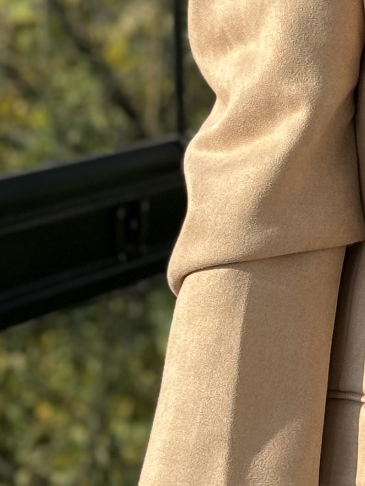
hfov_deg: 8.0
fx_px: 2557
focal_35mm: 182
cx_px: 590
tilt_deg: -20.0
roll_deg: +0.3
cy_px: 150
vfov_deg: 10.8
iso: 64
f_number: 1.78
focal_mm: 6.76
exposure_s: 1/604
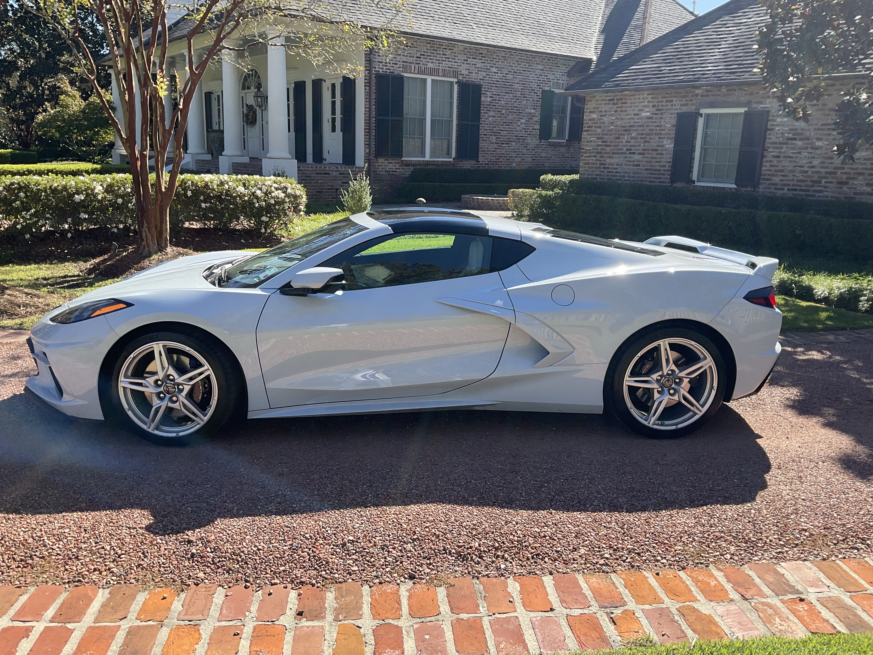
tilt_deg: -14.2
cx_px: 436
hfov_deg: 61.7
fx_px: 731
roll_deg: -4.1
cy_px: 328
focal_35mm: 29
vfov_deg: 48.2
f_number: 1.8
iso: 16
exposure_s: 1/739
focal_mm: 3
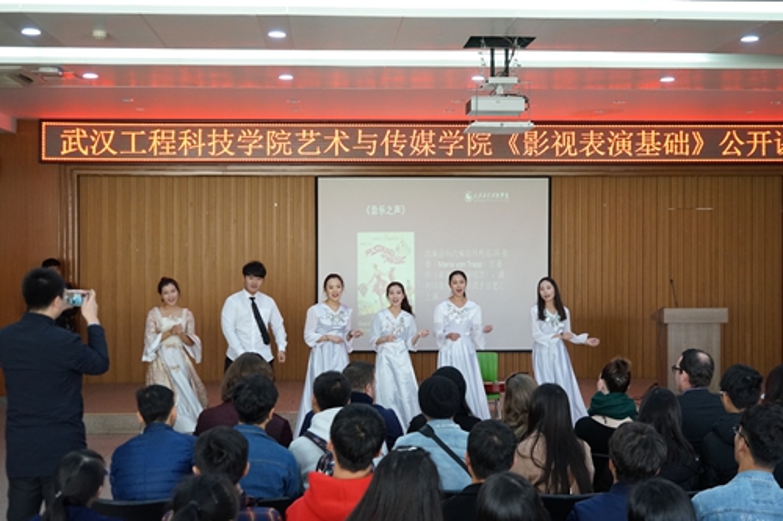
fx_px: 1000
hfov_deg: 42.8
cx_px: 392
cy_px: 260
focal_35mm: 46
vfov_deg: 29.2
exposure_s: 1/160
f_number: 5.6
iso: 3200
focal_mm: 46
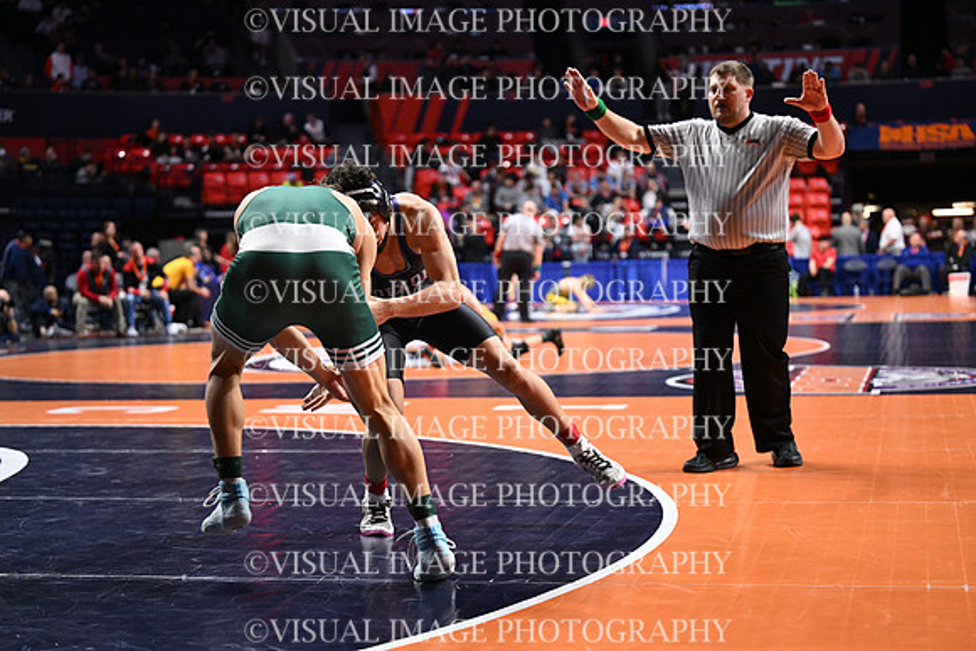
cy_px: 326
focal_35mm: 70
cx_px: 488
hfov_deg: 28.8
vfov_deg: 19.5
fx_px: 1898
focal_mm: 70
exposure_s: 1/1000
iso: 2800
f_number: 2.8
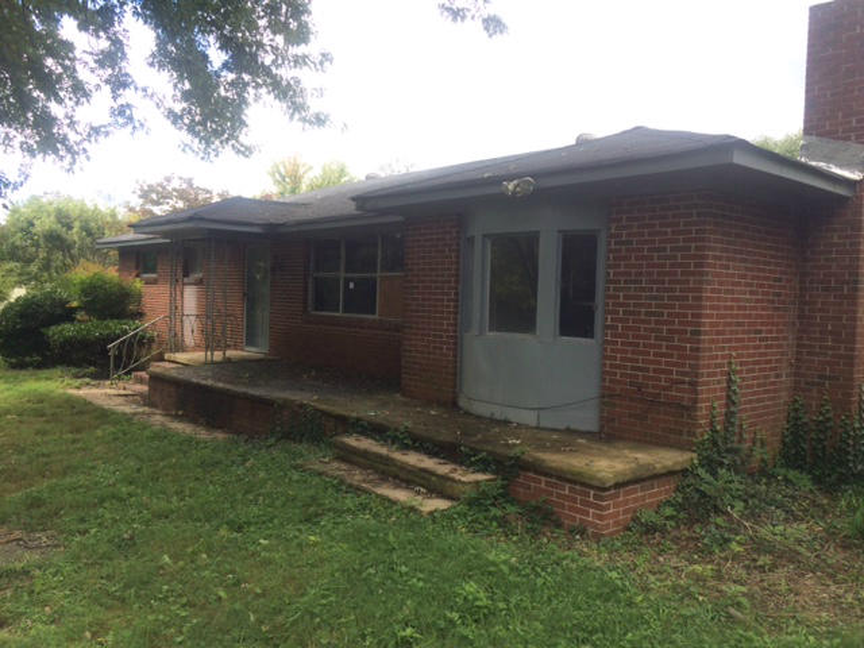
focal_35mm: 29
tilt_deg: -1.5
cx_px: 432
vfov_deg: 48.2
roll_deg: -0.4
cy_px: 324
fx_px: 724
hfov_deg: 61.7
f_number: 2.2
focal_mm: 4.15
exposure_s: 1/423
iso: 32
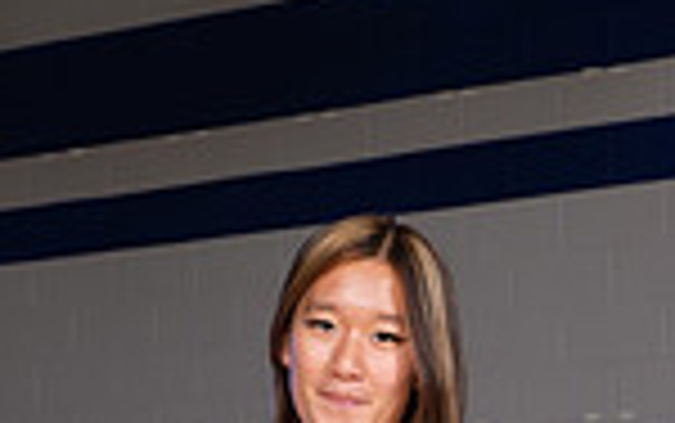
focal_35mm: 159
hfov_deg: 13.2
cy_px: 958
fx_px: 2927
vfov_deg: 7.8
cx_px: 382
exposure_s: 1/320
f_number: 7.1
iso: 500
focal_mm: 52
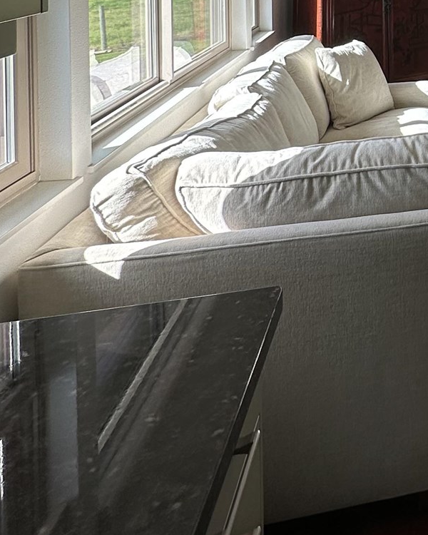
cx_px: 591
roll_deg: -0.6
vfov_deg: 36.7
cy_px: -60
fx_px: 665
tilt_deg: -1.3
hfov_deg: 27.9
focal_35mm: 42
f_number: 2.2
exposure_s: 1/158
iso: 40
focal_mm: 2.22
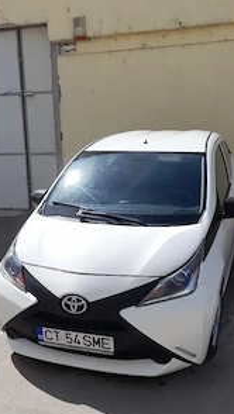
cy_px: 266
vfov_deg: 53.2
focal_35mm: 37
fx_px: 407
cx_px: 125
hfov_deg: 32.1
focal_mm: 4.6
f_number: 2
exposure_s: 1/909
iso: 20
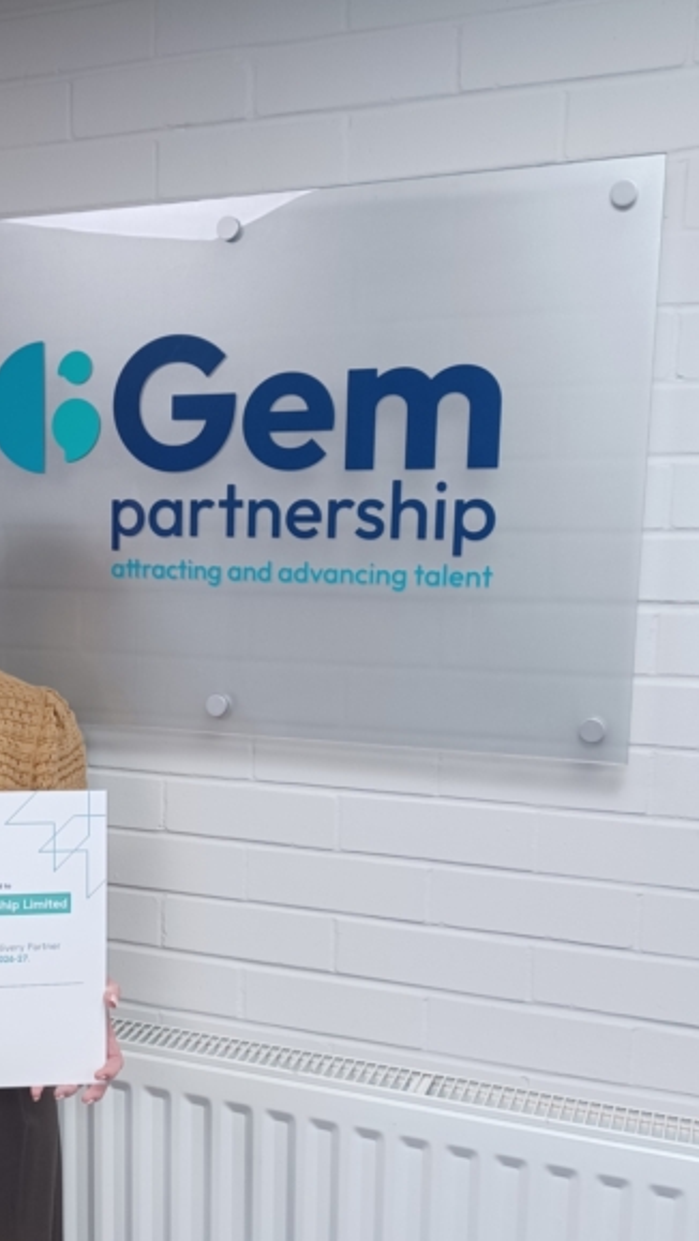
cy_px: 730
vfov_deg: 48.1
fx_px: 1383
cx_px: 105
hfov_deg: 27.6
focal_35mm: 42
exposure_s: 1/50
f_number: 1.8
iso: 200
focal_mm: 4.6
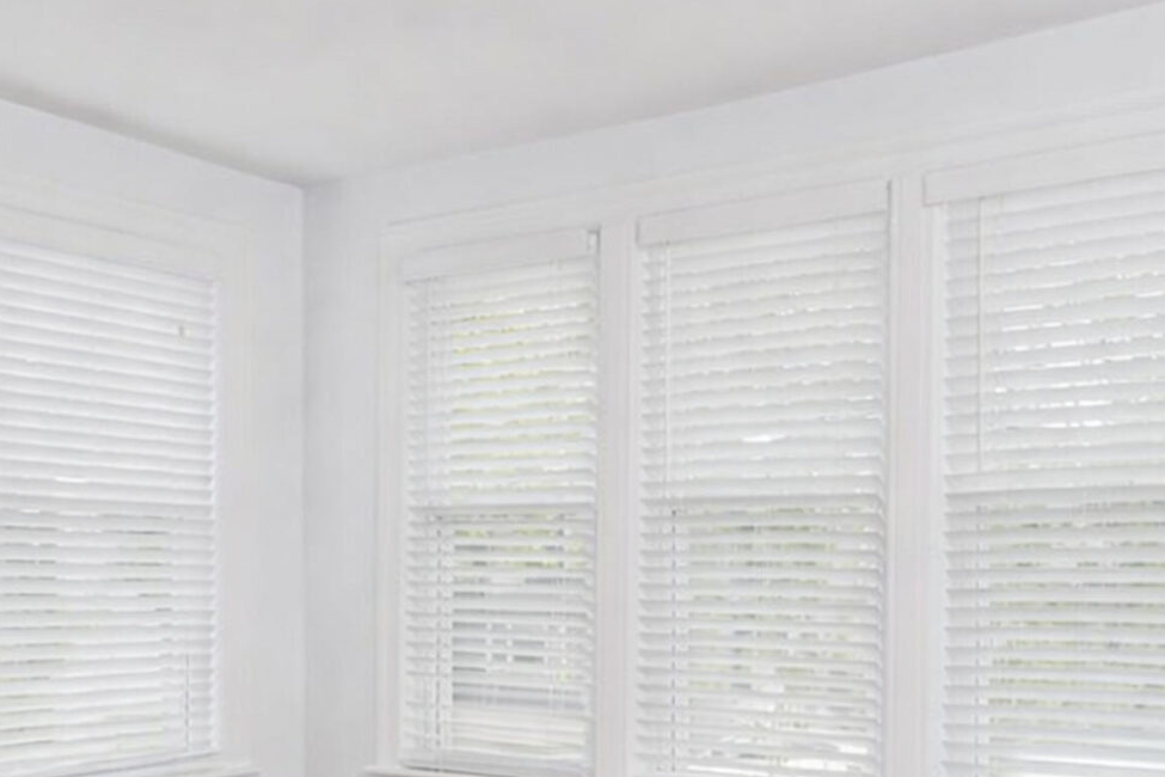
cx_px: 882
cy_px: 570
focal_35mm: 42
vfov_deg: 31.4
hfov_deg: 44.7
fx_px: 1359
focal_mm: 16
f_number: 5
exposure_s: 1/50
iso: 64
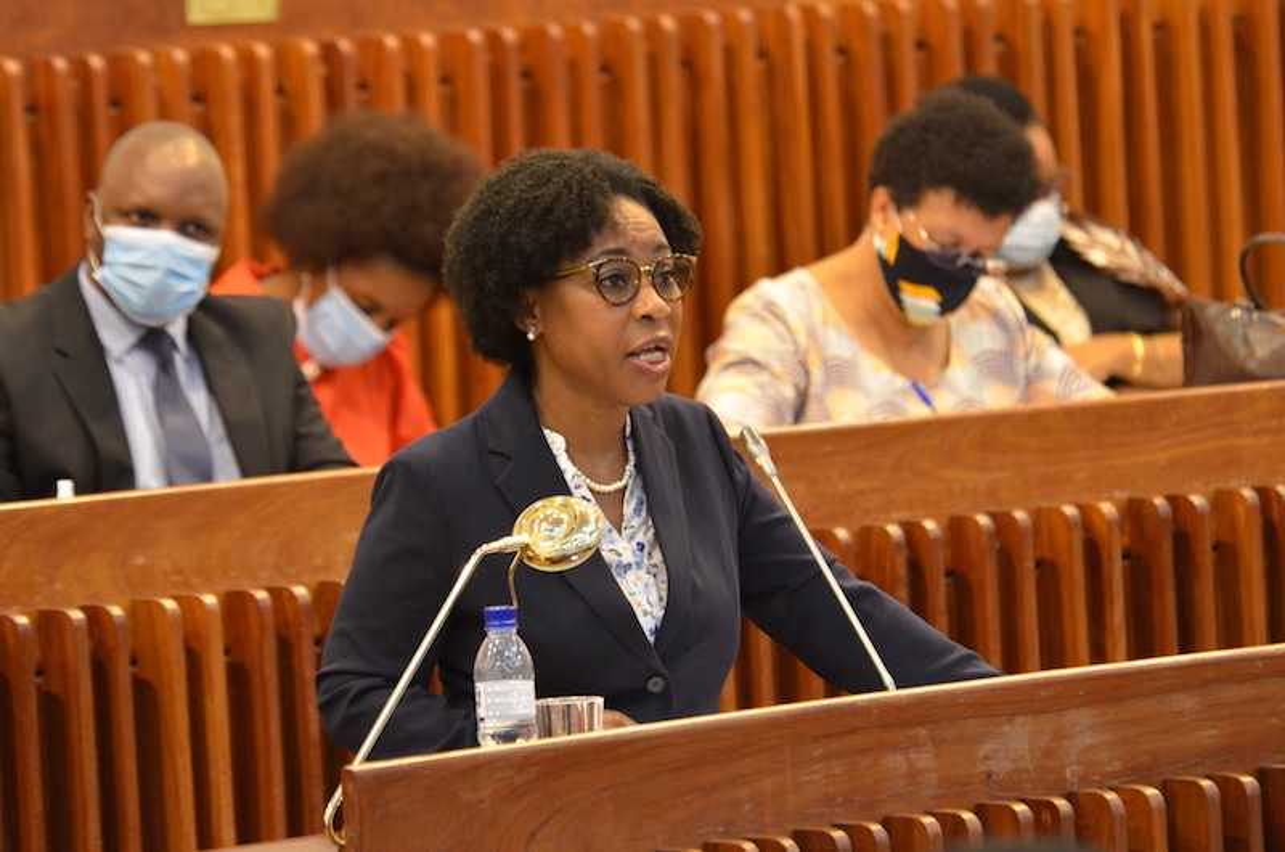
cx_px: 642
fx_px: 12290
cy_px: 426
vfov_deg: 4.0
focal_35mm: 345
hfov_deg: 6.0
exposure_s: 1/25
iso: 1600
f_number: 5.3
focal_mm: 230
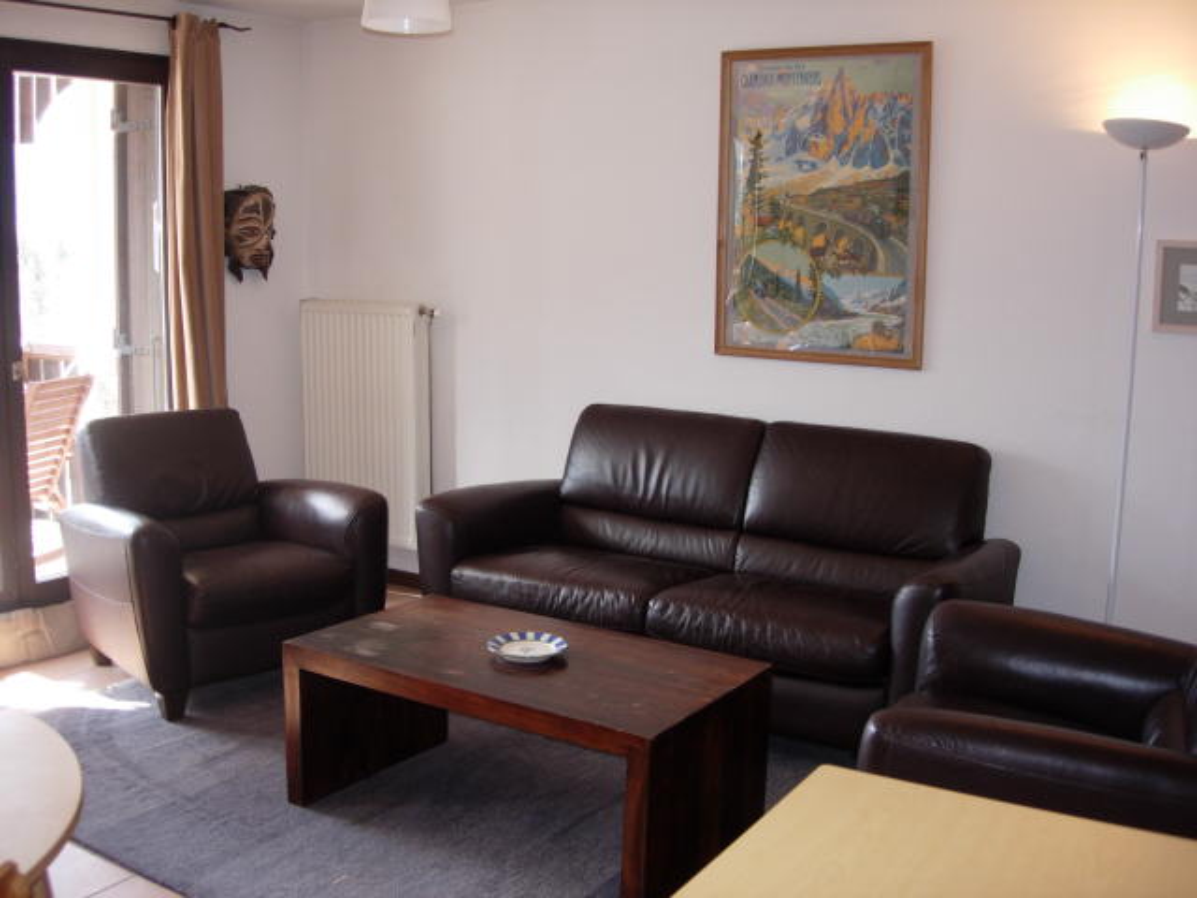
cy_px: 449
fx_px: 1314
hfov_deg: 49.0
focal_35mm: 38
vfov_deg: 37.7
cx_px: 598
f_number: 2.8
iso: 79
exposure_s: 1/52.2
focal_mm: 7.8
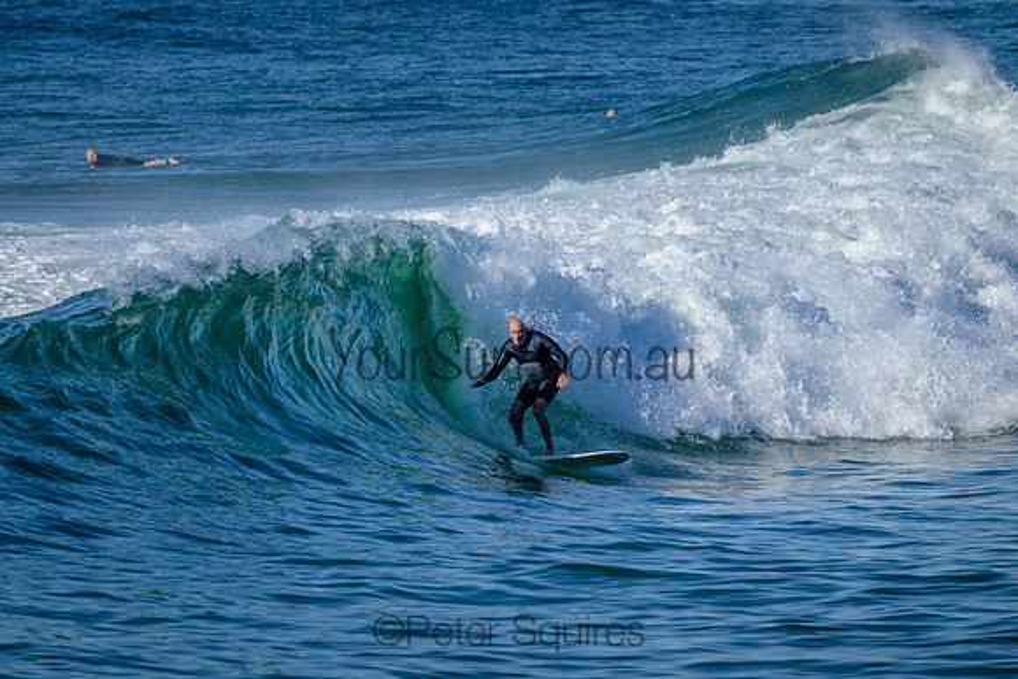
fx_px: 12727
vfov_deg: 3.1
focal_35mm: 450
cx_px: 509
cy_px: 340
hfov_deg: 4.6
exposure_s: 1/2000
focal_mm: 450
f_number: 10
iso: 400
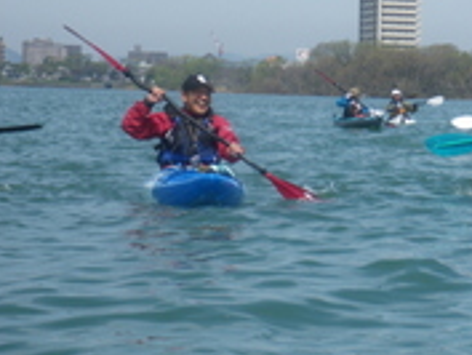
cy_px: 167
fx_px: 2074
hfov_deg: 12.9
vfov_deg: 9.8
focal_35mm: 152
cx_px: 440
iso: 50
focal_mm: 13.7
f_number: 4.8
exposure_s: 1/320
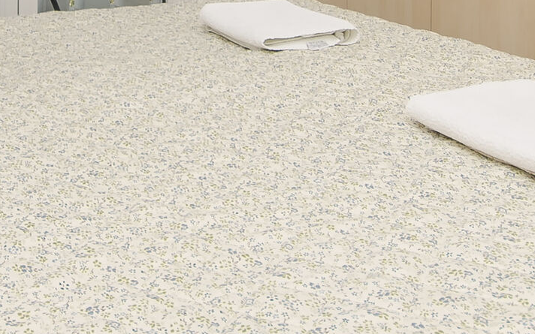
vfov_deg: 19.0
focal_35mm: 60
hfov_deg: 32.7
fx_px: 875
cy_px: -170
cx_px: 83
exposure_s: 1/160
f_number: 7.1
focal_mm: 10
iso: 100
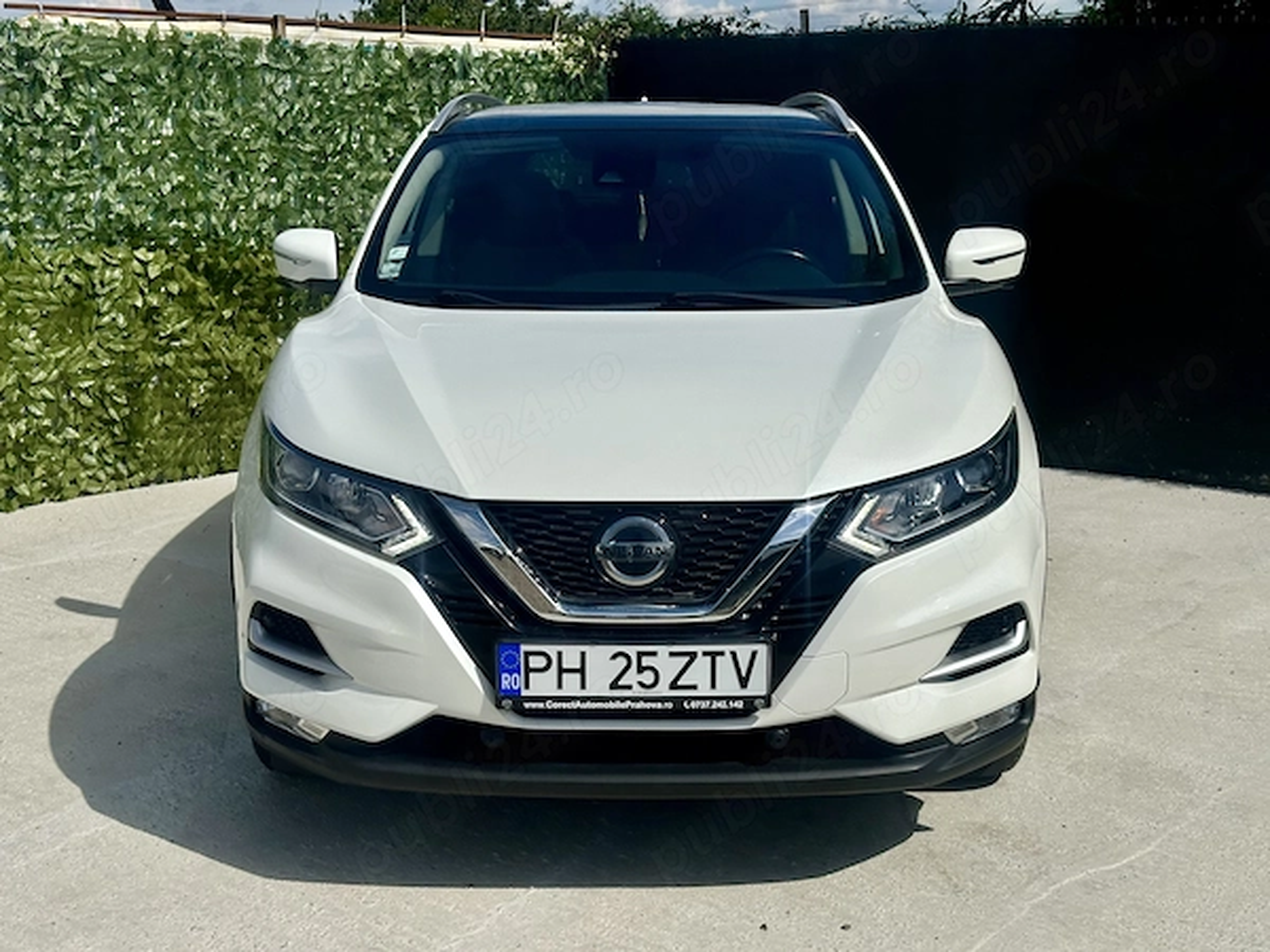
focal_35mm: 48
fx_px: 1761
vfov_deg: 30.3
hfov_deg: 39.7
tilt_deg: -11.0
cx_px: 635
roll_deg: +0.3
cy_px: 476
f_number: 1.78
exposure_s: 1/18868
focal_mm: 6.86
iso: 50
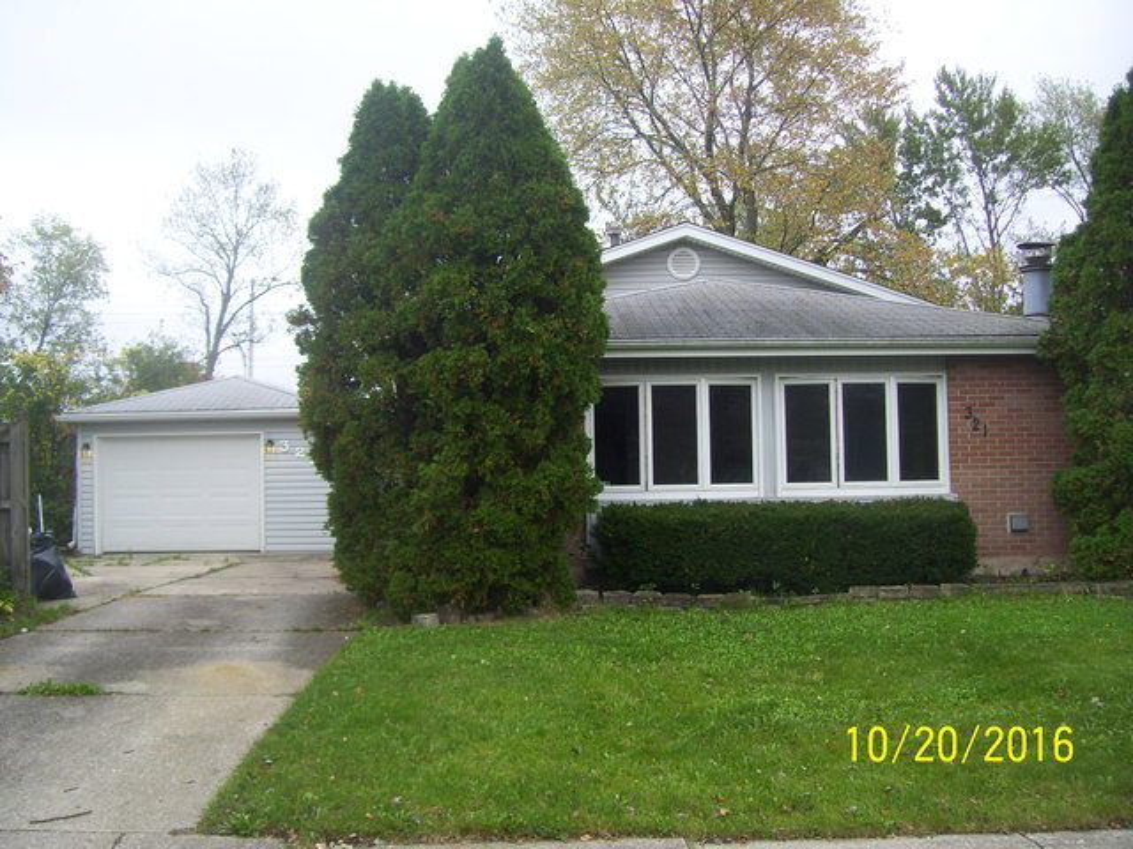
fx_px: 1178
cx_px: 566
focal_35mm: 36
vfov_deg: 39.7
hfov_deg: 51.4
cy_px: 424
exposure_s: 1/125
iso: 80
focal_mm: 6
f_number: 2.7
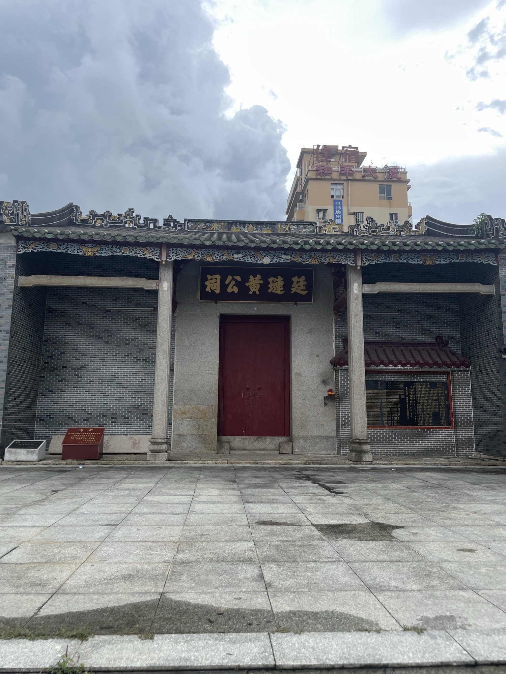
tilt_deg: +10.3
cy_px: 337
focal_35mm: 26
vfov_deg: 67.3
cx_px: 253
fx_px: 507
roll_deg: +1.0
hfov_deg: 53.1
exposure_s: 1/1770
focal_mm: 4.2
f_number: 1.6
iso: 32
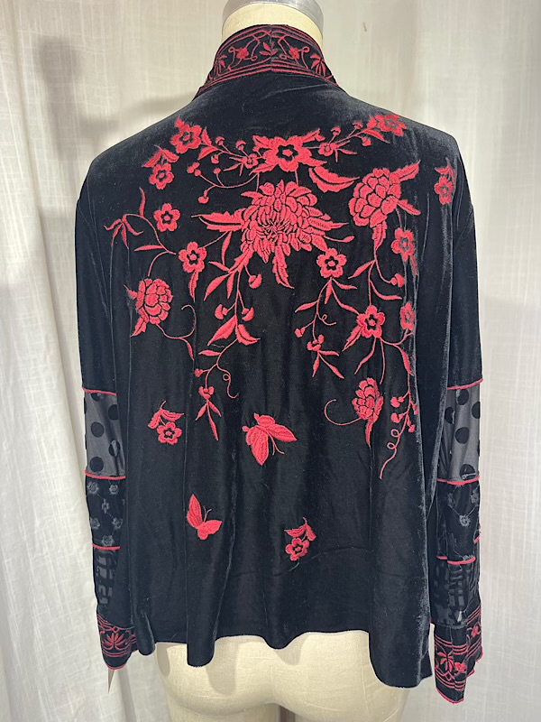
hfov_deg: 54.9
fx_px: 521
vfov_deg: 69.4
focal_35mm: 25
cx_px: 270
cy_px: 361
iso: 100
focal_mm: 5.1
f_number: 1.6
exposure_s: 1/120
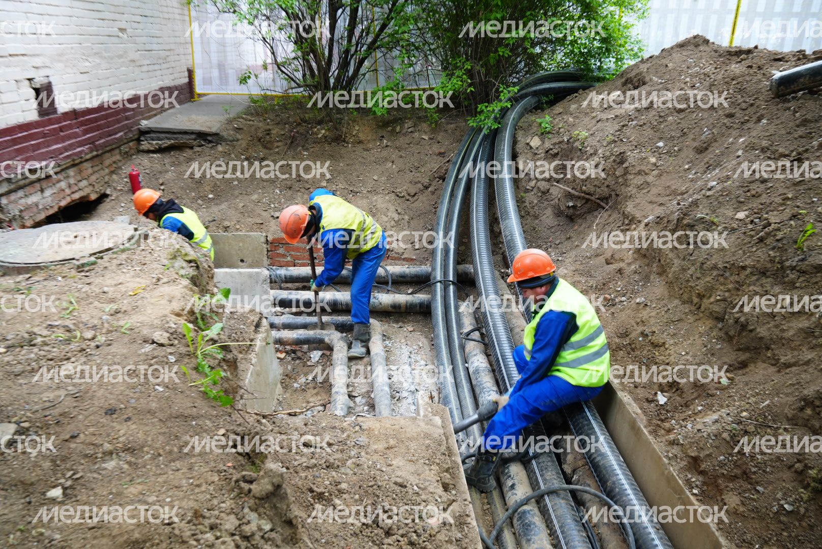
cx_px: 411
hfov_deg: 65.4
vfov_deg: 46.5
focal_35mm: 28
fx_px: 640
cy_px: 274
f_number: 6.3
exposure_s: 1/60
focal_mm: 28
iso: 400
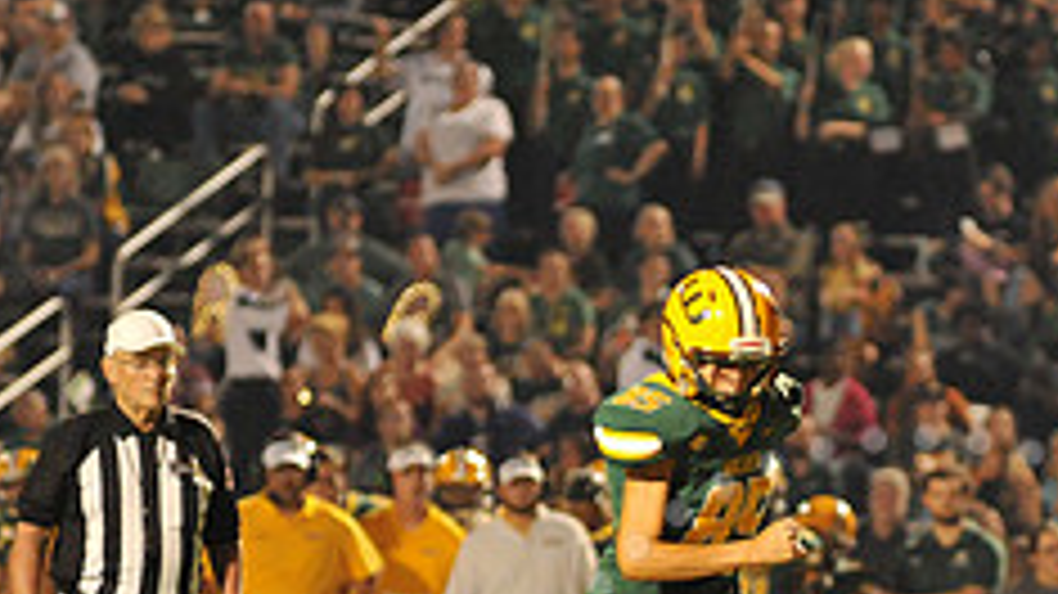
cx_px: 918
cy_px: 850
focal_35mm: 516
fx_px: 14471
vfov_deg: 2.3
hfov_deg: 4.2
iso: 6400
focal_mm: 200
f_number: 4
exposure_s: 1/320
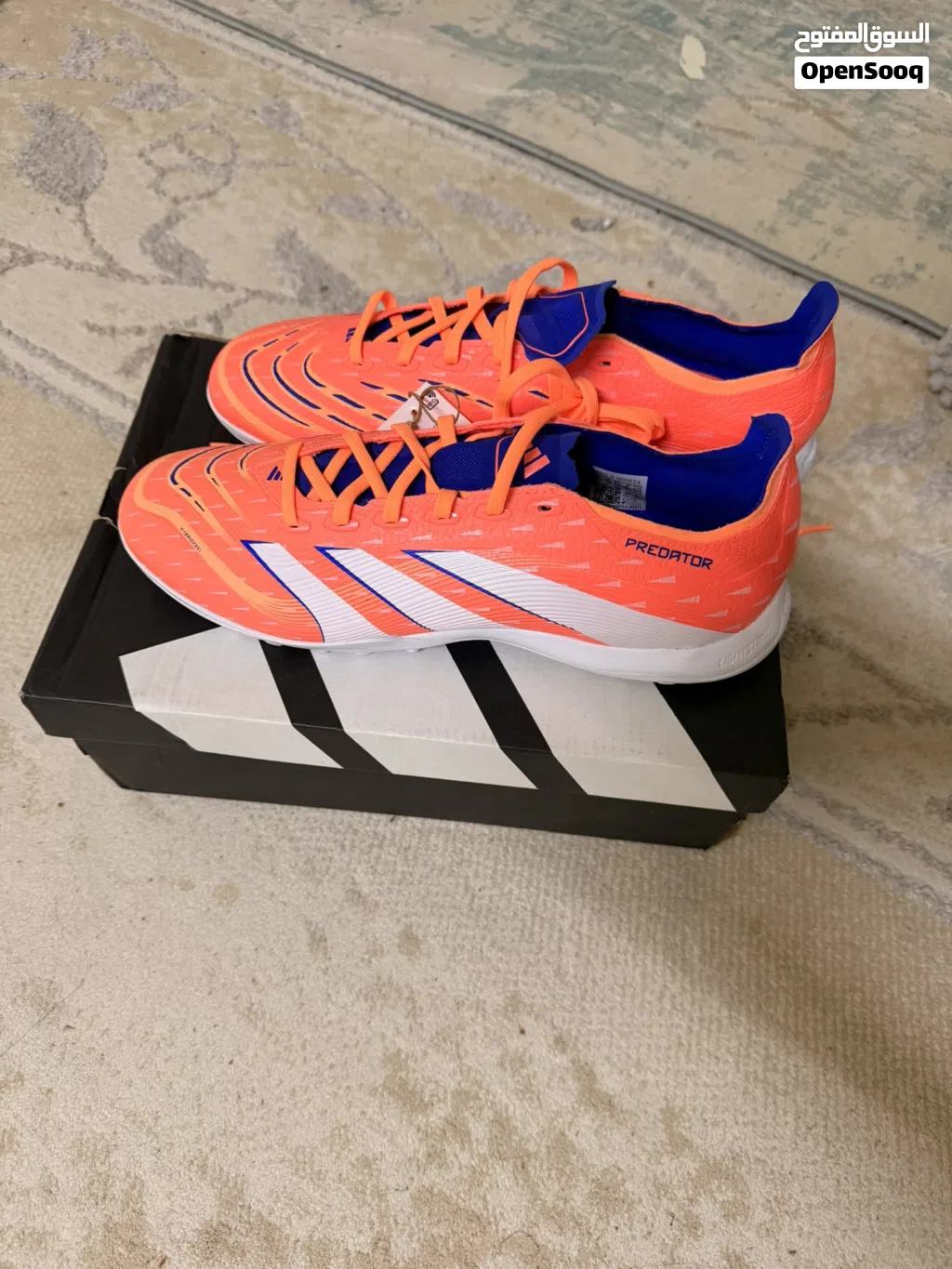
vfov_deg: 71.6
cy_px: 634
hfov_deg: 56.8
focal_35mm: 24
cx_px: 476
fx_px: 880
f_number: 1.78
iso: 320
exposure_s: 1/50
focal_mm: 6.76
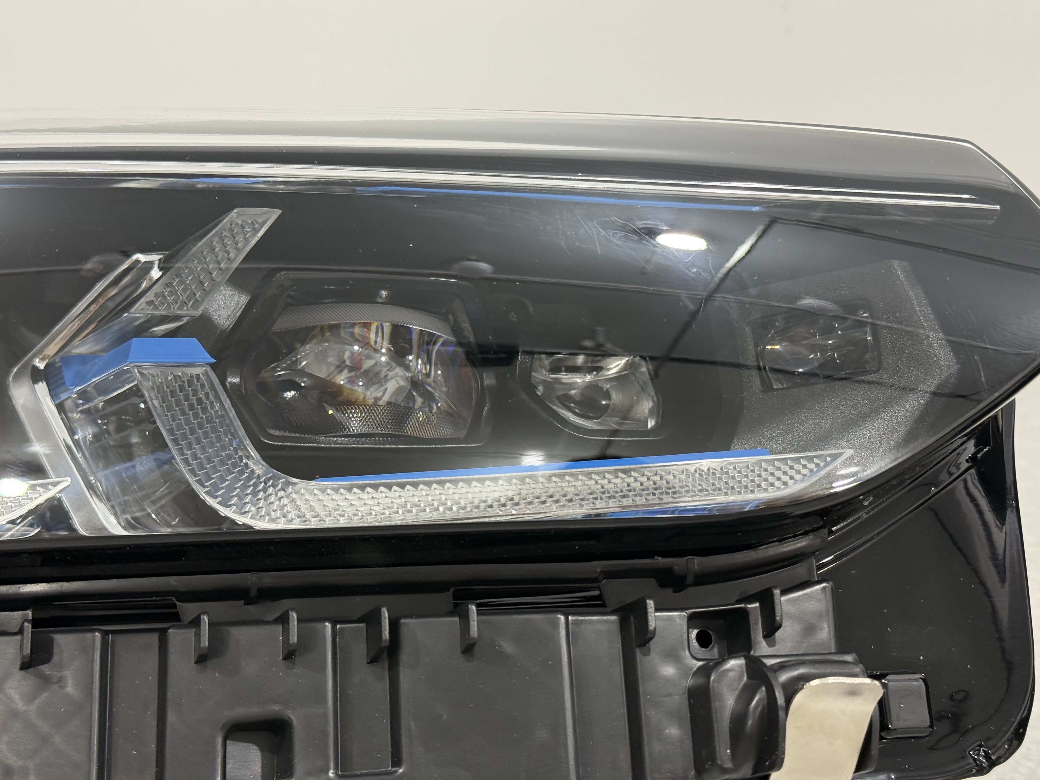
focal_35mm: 48
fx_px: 1442
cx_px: 520
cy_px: 390
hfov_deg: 39.7
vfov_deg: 30.3
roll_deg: +2.1
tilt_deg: -20.0
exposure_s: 1/50
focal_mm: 6.76
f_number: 1.78
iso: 125
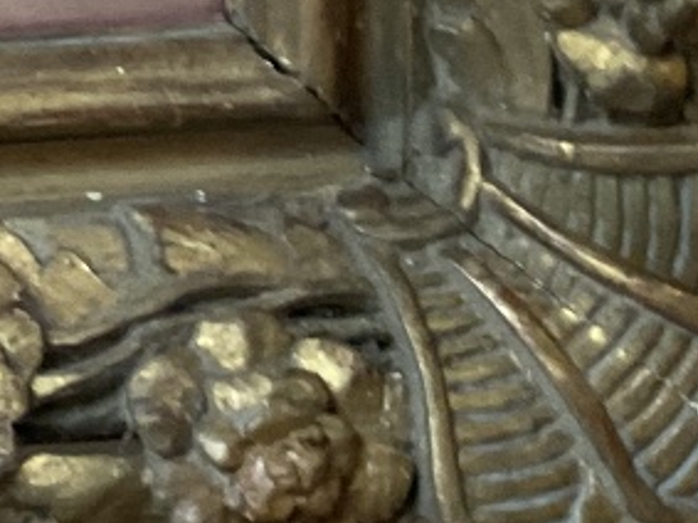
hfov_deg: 15.0
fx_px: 2479
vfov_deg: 11.6
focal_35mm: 123
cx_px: -316
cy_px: -210
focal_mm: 3
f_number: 1.8
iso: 250
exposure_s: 1/40
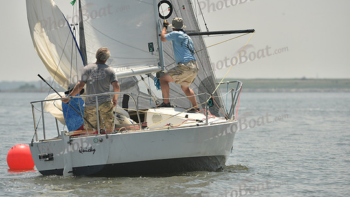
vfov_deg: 2.8
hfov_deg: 5.0
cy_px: 101
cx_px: 164
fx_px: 3973
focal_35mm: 428
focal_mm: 380
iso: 320
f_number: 7.1
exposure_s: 1/1600
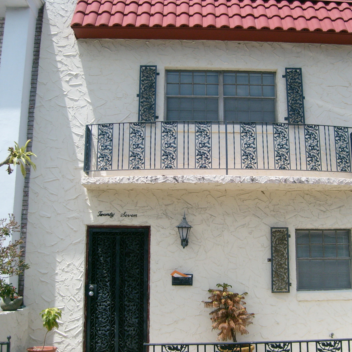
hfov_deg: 39.9
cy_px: 176
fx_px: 483
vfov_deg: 40.0
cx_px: 206
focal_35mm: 42
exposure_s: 1/350
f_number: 7.1
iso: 80
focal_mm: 5.8
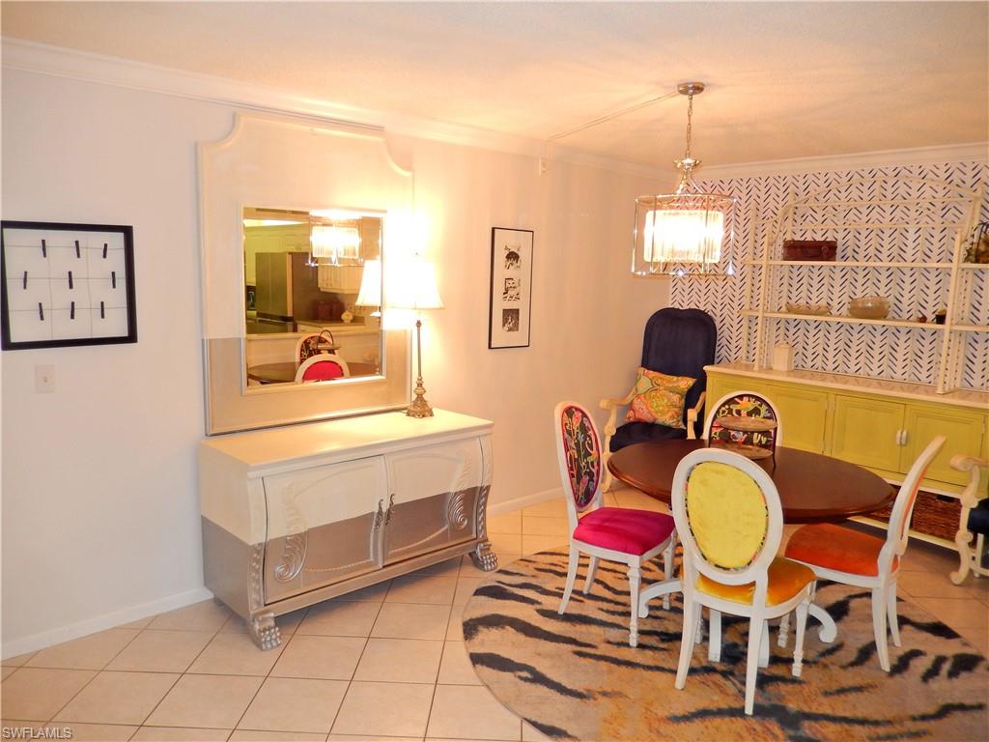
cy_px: 371
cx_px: 494
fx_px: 714
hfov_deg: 69.4
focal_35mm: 25
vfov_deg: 54.9
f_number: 3.4
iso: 200
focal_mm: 4.5
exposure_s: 1/30
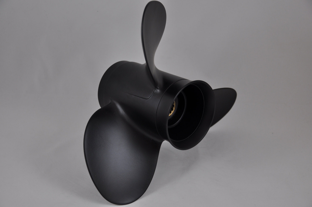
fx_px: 584
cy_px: 104
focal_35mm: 68
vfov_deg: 20.1
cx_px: 156
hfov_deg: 29.9
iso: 200
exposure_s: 1/50
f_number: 4.8
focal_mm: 45
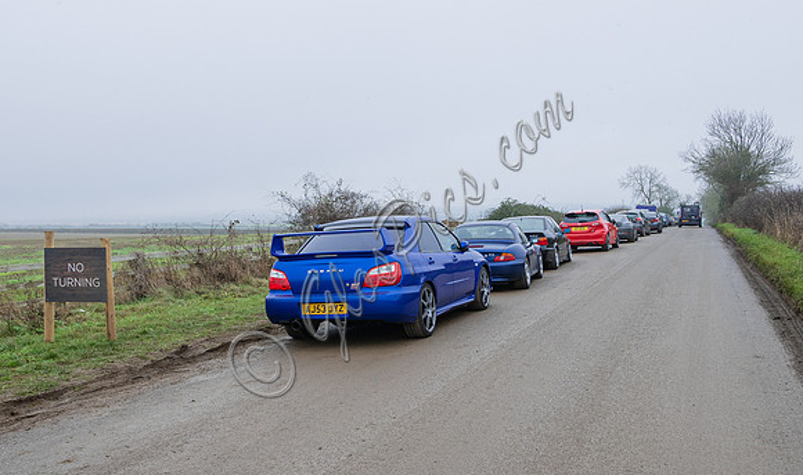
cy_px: 236
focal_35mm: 36
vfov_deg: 33.8
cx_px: 402
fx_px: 781
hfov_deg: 54.4
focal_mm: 15.9
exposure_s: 1/125
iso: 200
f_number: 4
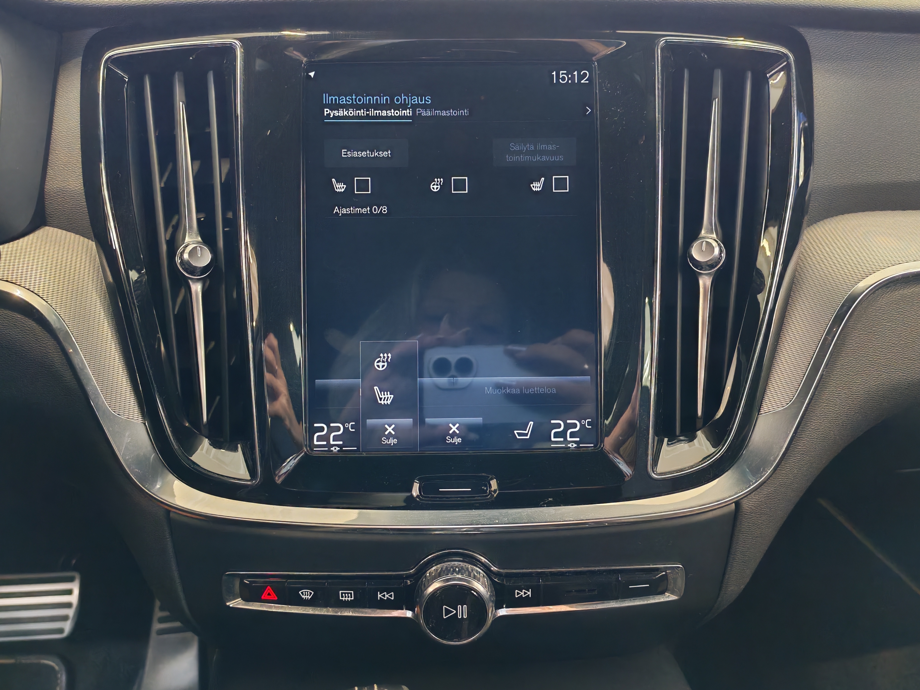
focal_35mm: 31
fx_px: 824
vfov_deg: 45.4
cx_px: 460
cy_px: 345
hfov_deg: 58.4
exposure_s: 1/50
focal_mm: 6.12
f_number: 1.9
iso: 2500
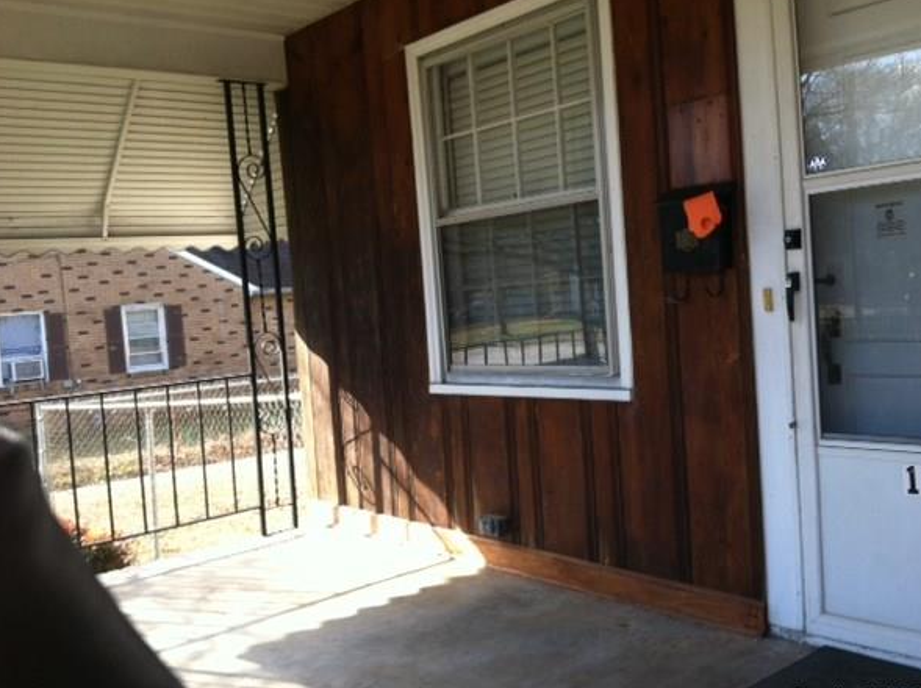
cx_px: 469
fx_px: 1010
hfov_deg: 49.0
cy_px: 339
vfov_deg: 37.6
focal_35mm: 38
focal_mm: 3.85
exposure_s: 1/140
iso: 80
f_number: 2.8
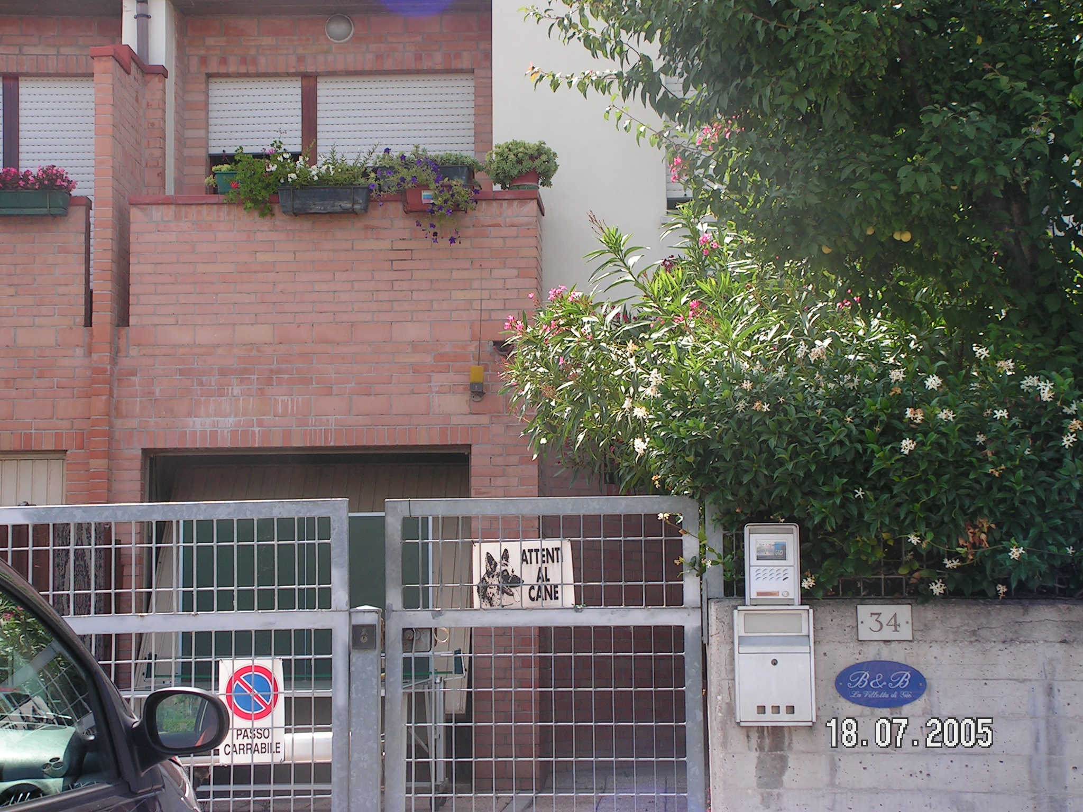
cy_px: 406
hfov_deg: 28.6
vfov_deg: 21.6
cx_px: 542
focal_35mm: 68
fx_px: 2127
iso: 64
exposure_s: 1/200
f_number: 4.8
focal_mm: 11.4
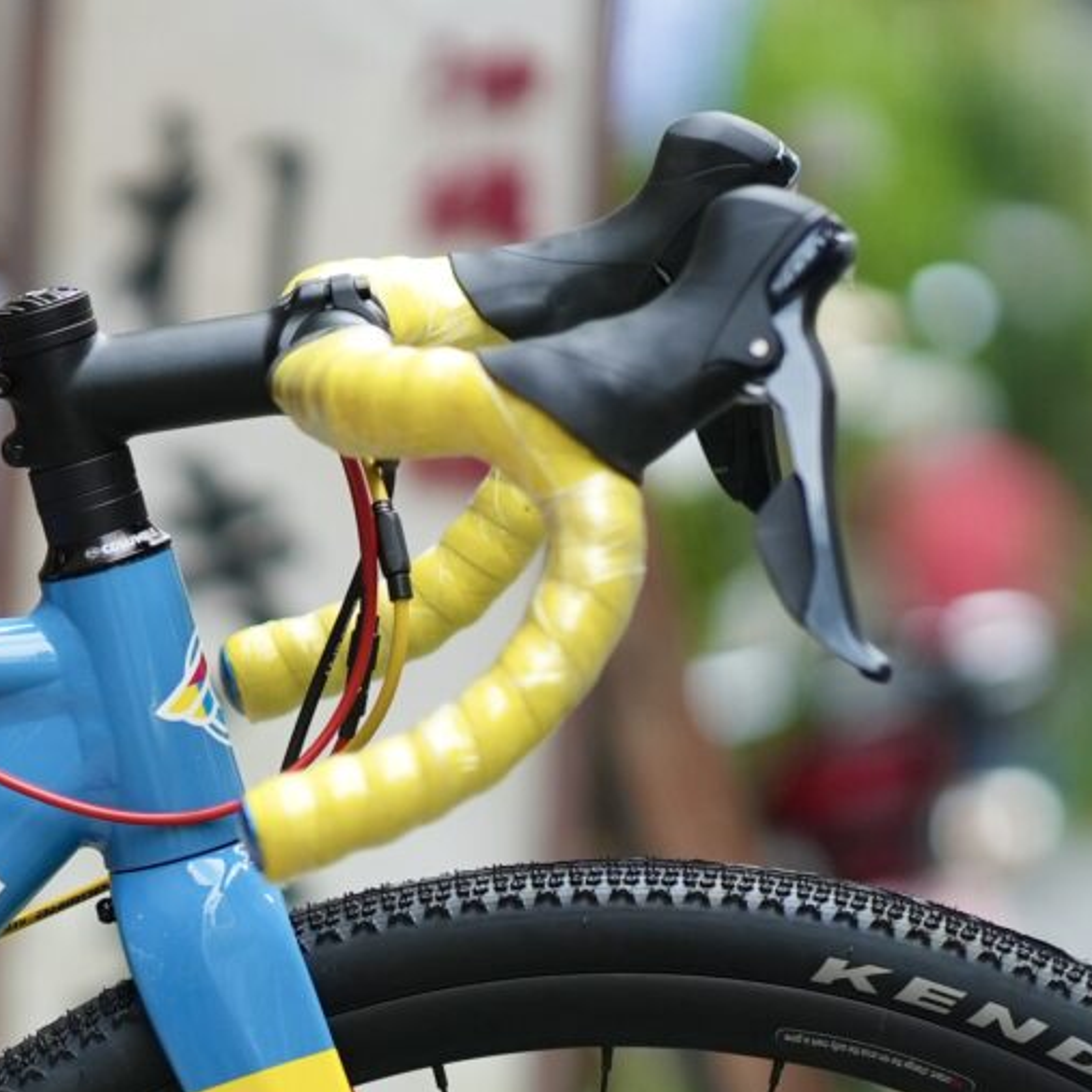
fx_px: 13027
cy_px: 1285
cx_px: -818
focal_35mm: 365
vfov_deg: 4.8
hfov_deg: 4.7
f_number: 1.6
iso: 500
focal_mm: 85
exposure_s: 1/2000
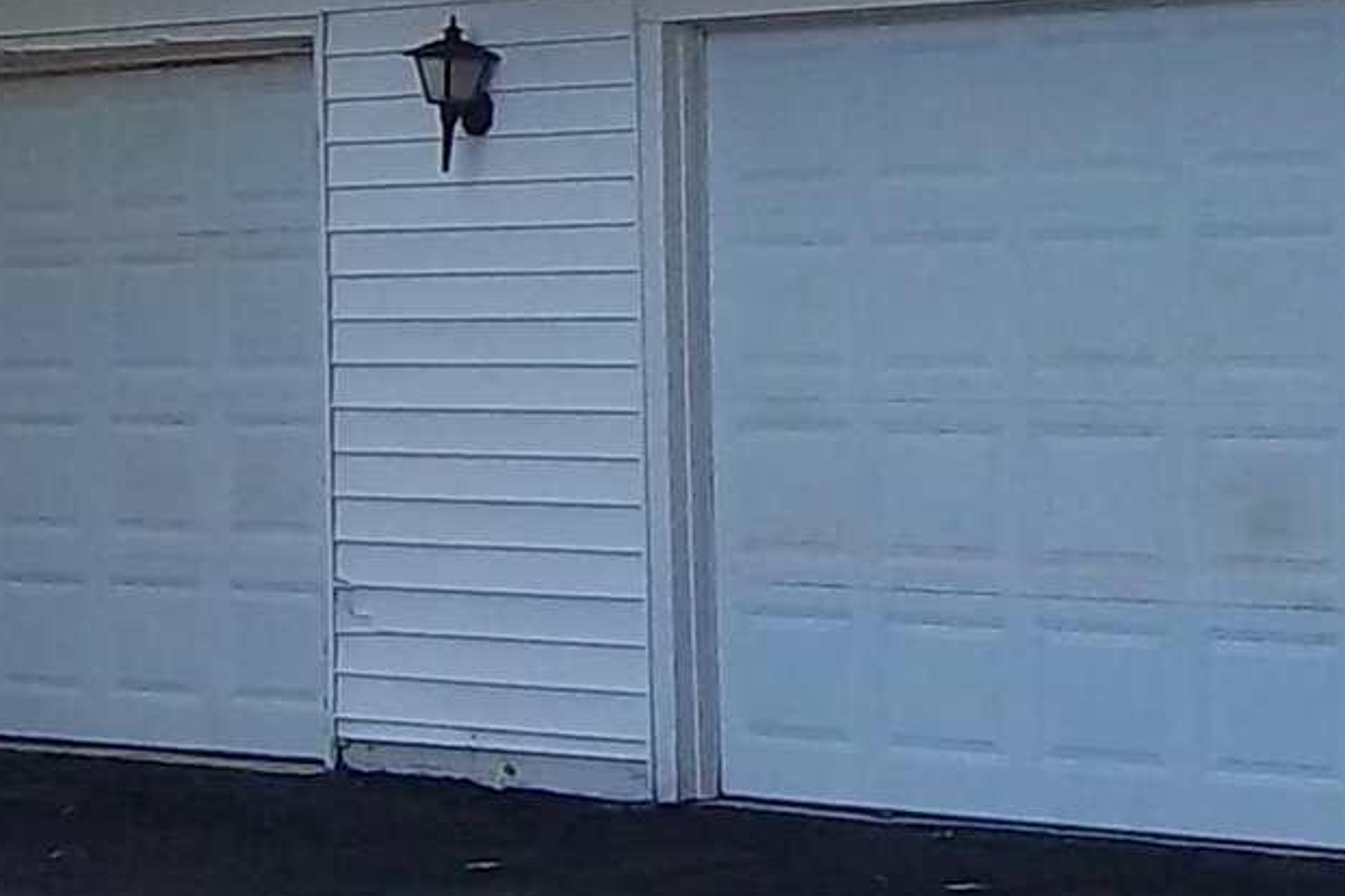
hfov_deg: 14.2
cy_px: 61
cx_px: 1009
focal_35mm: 144
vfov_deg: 9.5
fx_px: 5380
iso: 64
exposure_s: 1/250
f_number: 3.5
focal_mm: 5.05
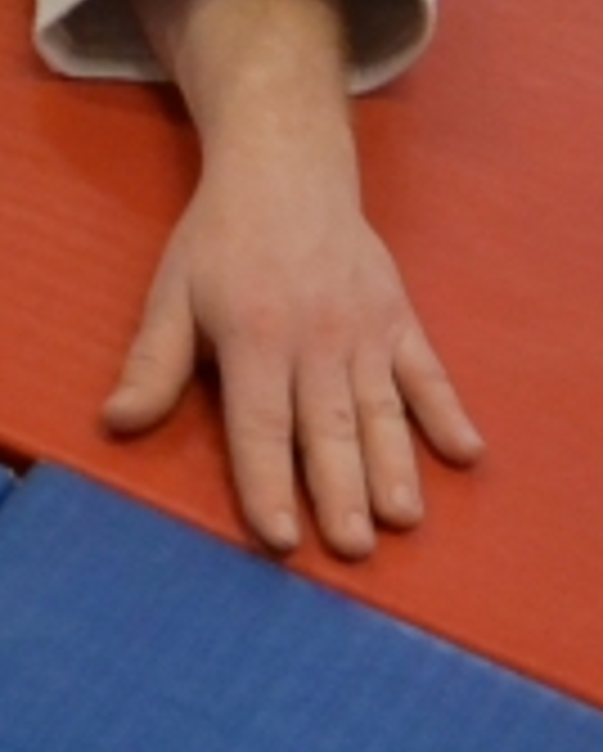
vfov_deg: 11.2
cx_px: -356
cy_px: -617
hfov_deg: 9.4
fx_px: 3541
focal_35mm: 159
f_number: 4
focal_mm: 10
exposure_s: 1/250
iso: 1400
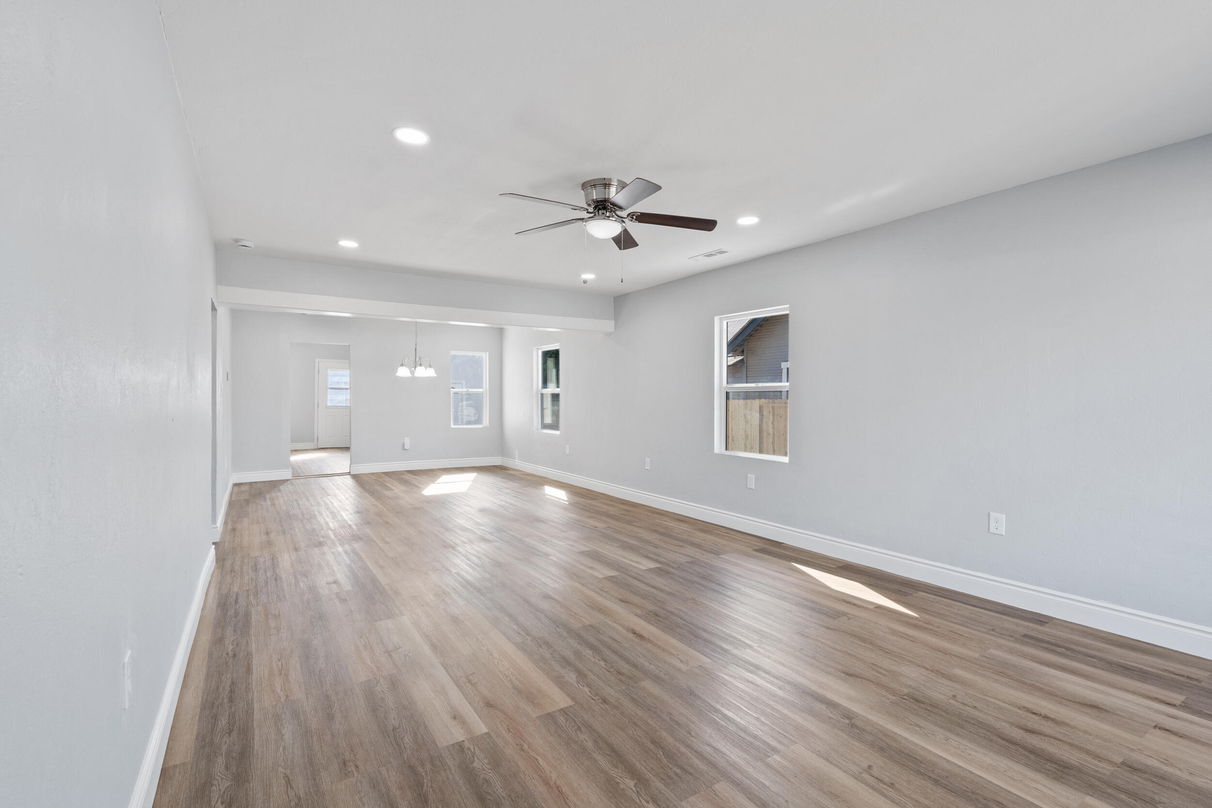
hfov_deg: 96.7
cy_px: 404
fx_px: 539
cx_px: 606
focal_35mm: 16
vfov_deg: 73.8
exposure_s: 1/8
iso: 1000
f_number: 11
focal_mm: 16
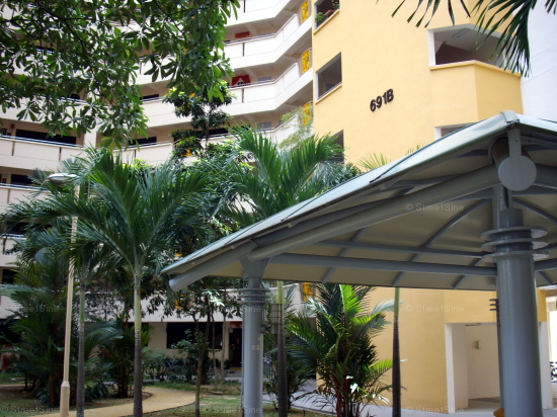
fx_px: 595
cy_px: 208
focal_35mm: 37
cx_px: 278
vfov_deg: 38.6
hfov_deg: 50.2
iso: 80
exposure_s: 1/125
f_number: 2.8
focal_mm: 6.2
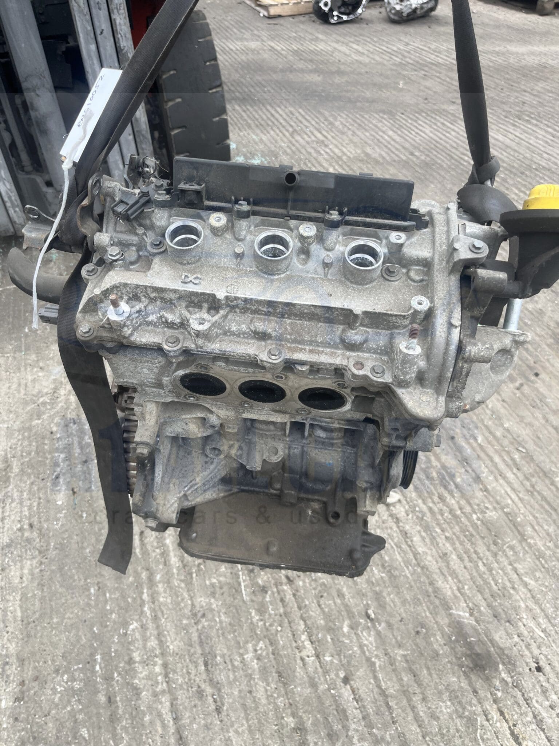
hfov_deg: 53.1
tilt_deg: -45.4
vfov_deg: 67.3
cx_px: 280
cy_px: 373
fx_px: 560
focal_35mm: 26
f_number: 1.6
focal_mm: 5.1
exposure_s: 1/508
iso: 50
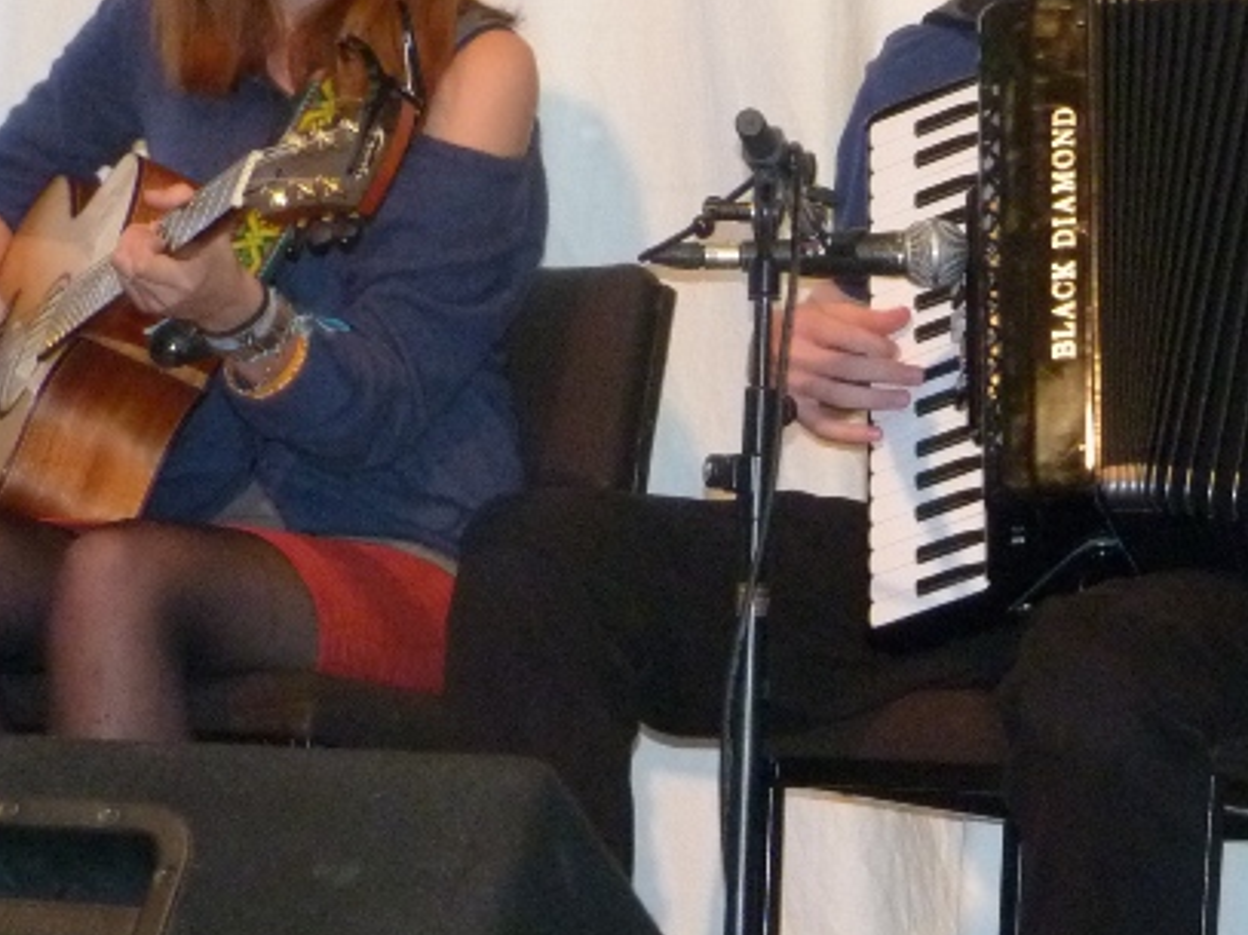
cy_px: 372
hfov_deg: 11.1
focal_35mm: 177
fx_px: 6379
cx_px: 1064
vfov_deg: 8.4
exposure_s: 1/15
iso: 400
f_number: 3.4
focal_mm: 16.1
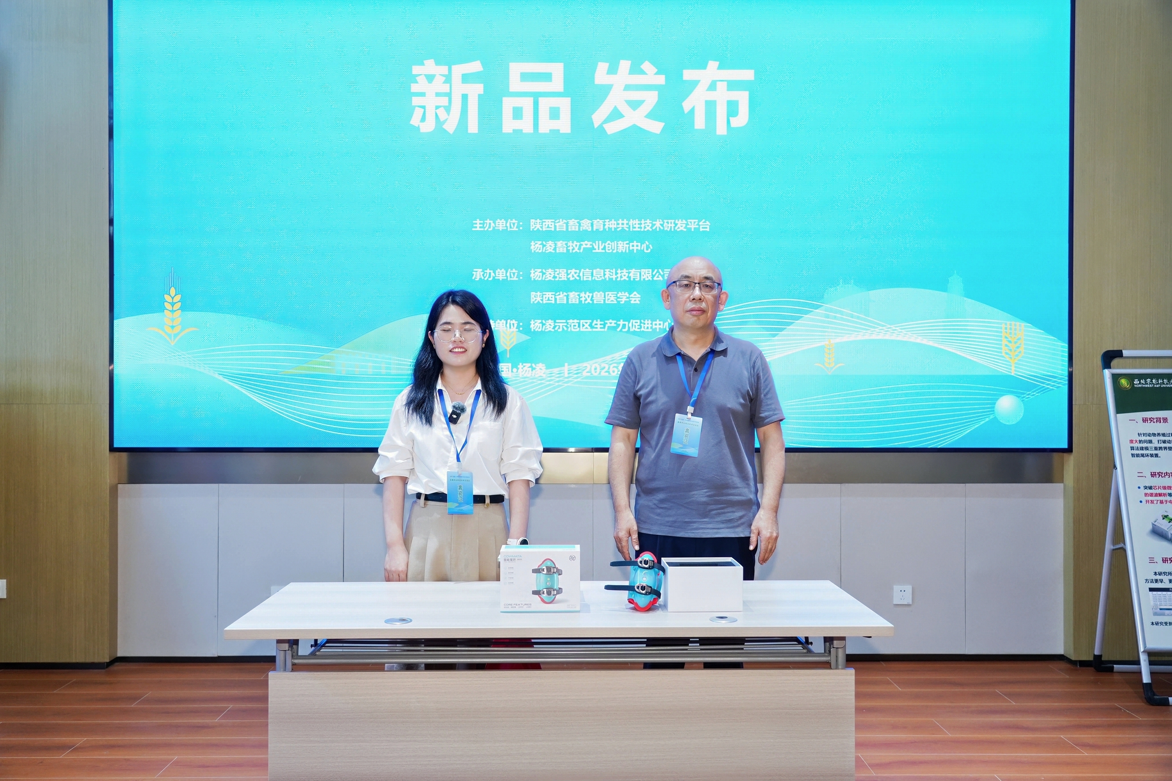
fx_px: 1009
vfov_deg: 42.3
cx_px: 586
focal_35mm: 31
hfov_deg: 60.3
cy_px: 390
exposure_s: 1/100
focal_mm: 31
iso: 640
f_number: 4
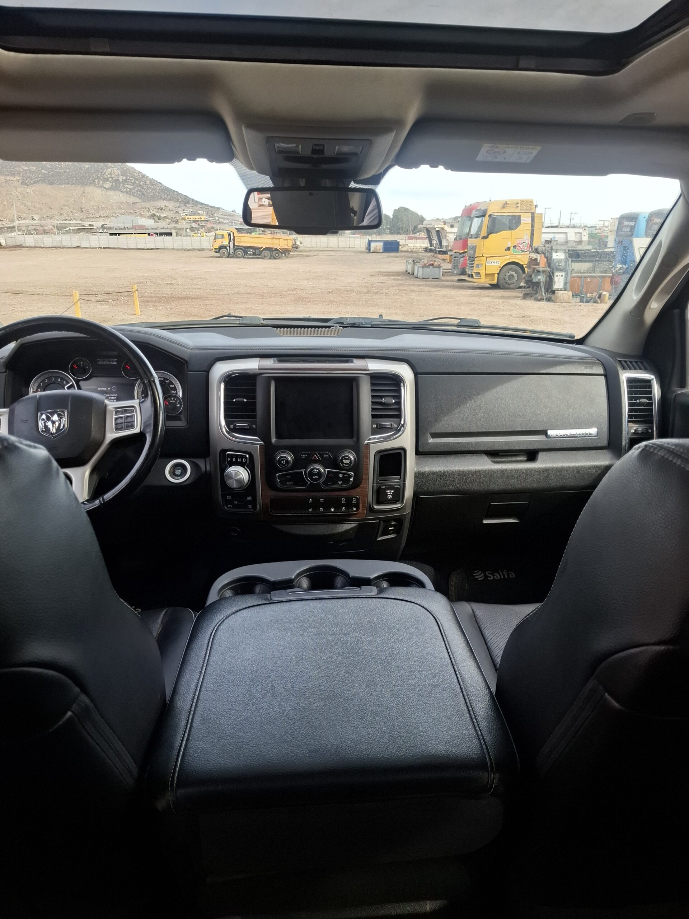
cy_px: 460
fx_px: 610
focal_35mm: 23
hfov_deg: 58.9
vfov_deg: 73.9
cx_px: 344
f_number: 1.8
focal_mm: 5.54
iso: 50
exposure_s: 1/342
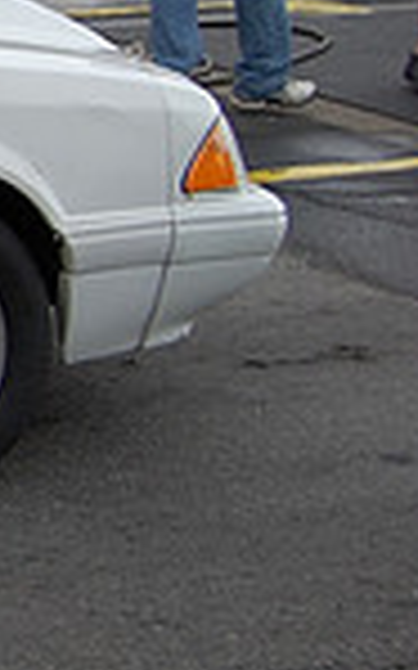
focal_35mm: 131
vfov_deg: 15.6
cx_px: -872
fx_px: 2390
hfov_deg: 8.3
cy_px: -13
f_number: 4
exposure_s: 1/1000
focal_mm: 22
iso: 220
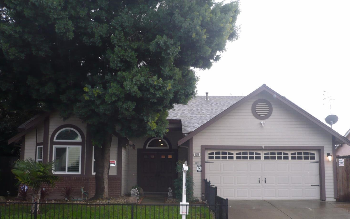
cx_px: 171
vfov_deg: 33.5
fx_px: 362
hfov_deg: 51.5
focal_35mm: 38
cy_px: 125
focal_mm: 5.8
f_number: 2.8
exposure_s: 1/50
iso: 100
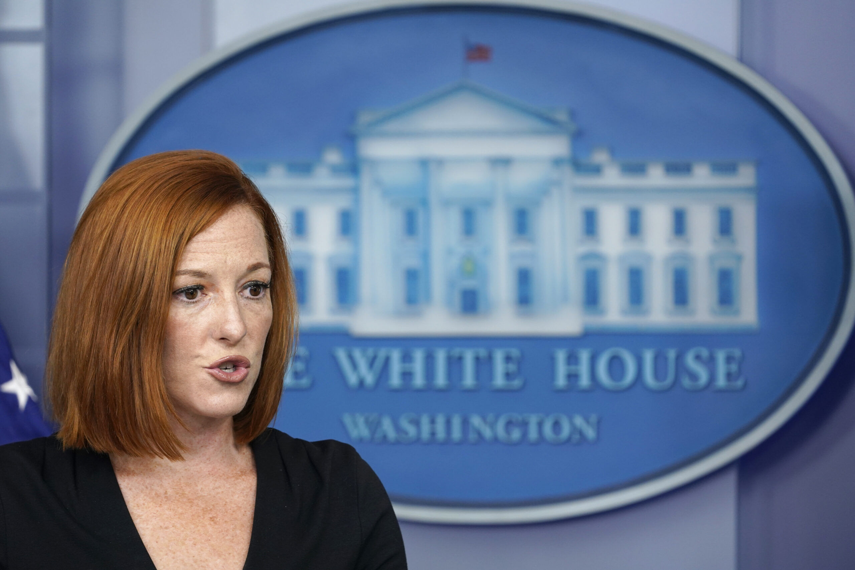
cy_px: 285
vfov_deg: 3.9
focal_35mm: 355
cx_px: 428
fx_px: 8431
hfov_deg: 5.8
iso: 1600
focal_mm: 355
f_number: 5.6
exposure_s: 1/200
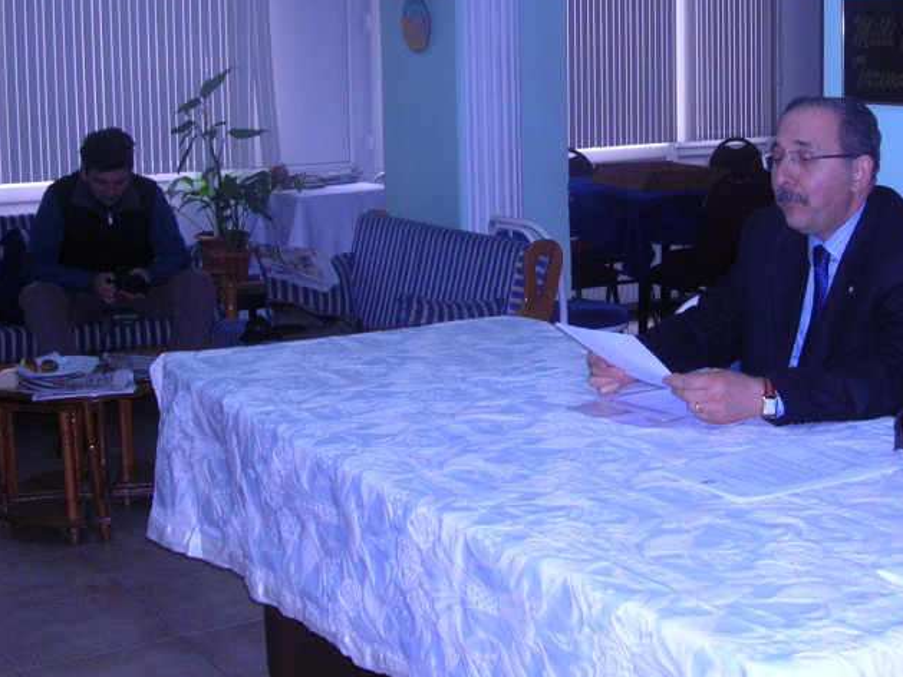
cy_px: 195
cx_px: 616
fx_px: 1487
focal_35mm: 57
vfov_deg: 25.4
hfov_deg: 33.4
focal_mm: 5.8
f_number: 2.8
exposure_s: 1/60.1
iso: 110
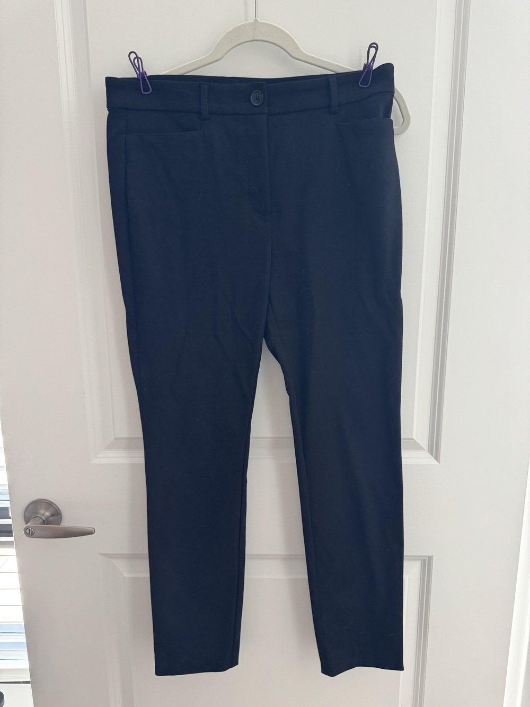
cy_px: 354
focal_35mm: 24
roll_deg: +0.1
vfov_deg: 71.6
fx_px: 490
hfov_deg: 56.8
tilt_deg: -11.1
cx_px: 265
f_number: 1.78
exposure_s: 1/60
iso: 250
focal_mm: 6.76
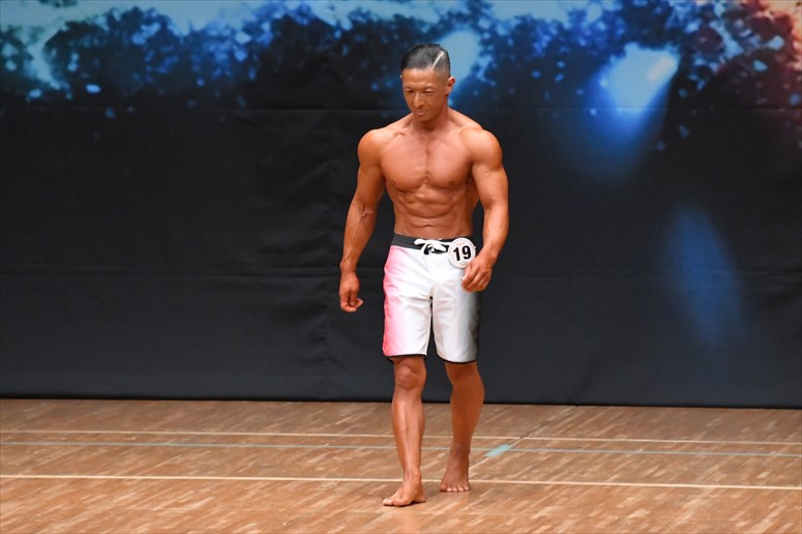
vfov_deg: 4.0
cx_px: 401
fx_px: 7682
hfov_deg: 6.0
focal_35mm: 345
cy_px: 267
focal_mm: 230
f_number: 5.6
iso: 8000
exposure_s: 1/400
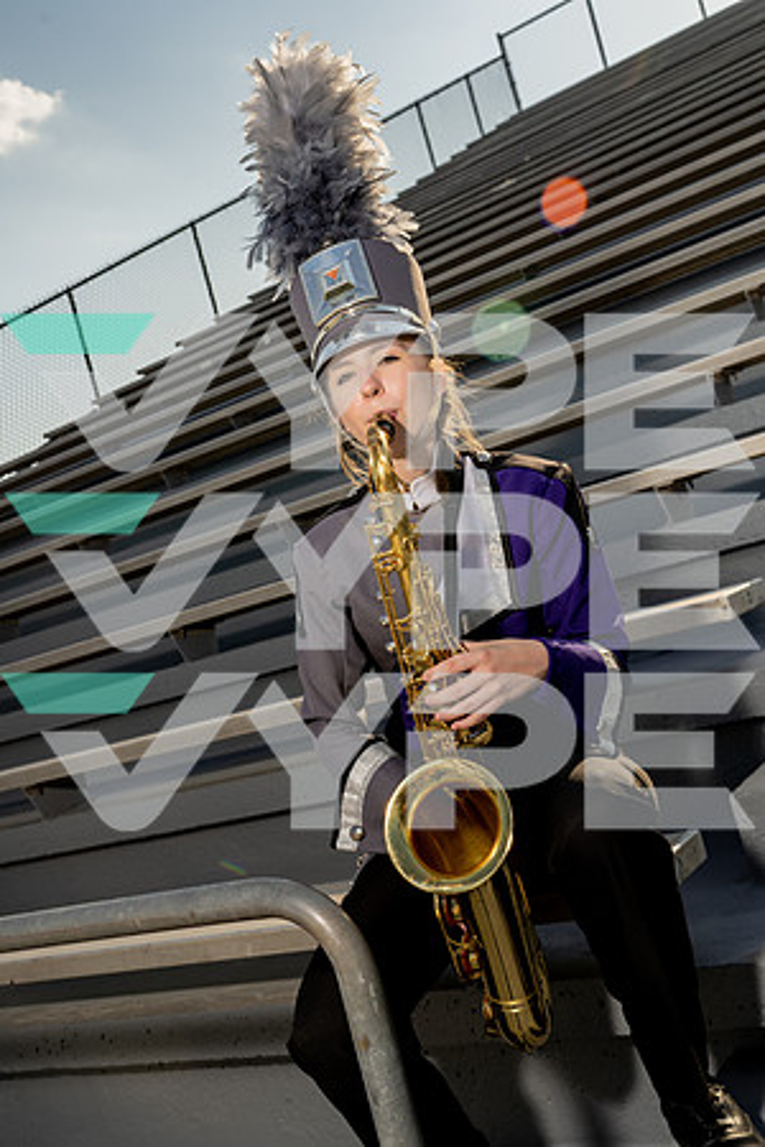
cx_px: 382
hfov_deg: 34.2
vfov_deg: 49.6
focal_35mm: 39
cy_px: 574
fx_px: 1243
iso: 100
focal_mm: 39
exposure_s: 1/250
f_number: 8
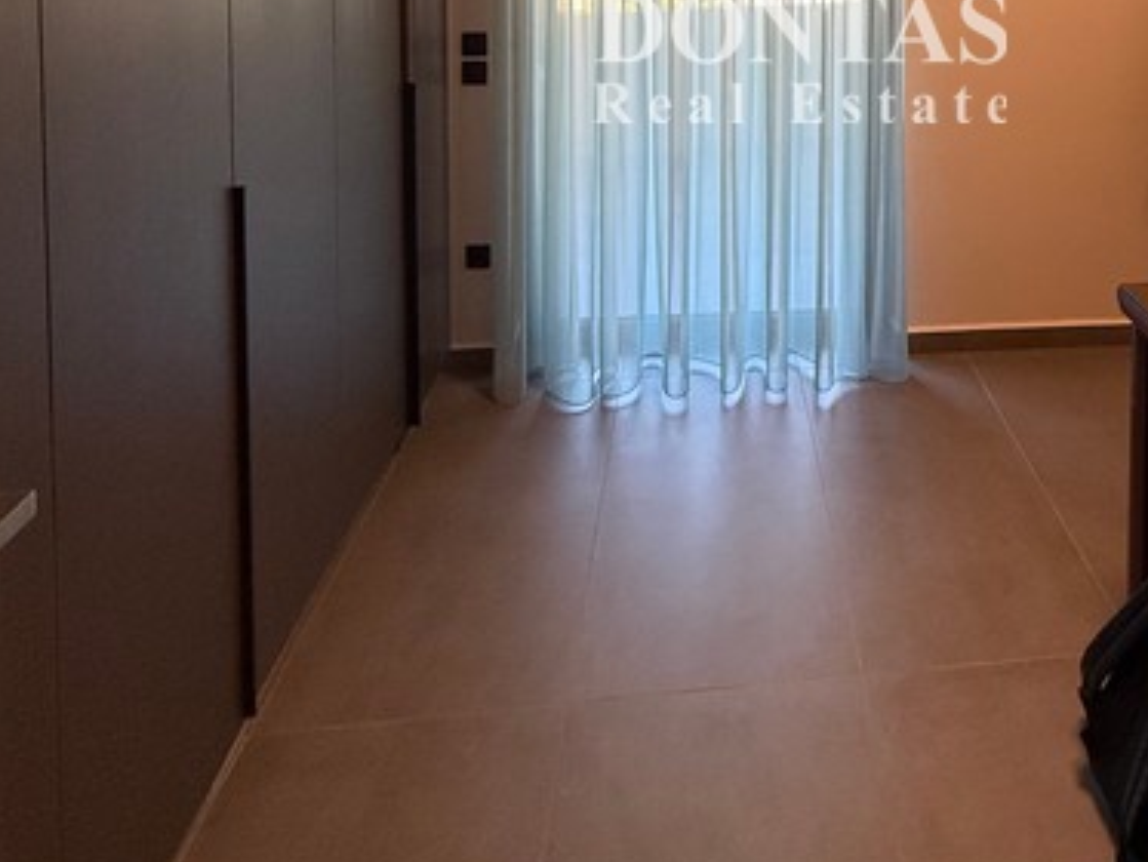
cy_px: -55
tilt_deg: -1.9
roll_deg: -1.0
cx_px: 800
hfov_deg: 63.0
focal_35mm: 27
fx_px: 896
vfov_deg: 42.1
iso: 320
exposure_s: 1/100
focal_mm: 2.22
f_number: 2.2
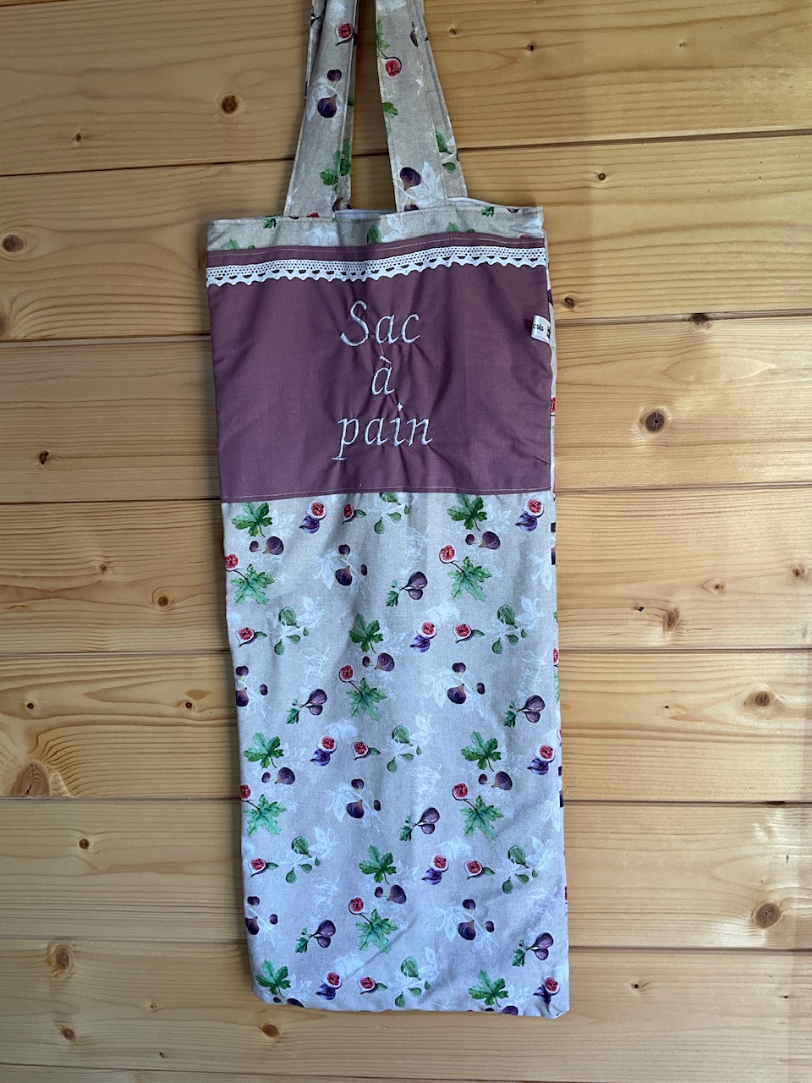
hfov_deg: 48.2
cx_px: 406
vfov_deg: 61.7
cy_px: 542
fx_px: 907
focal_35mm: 29
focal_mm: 3
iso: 20
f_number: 1.8
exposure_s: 1/100
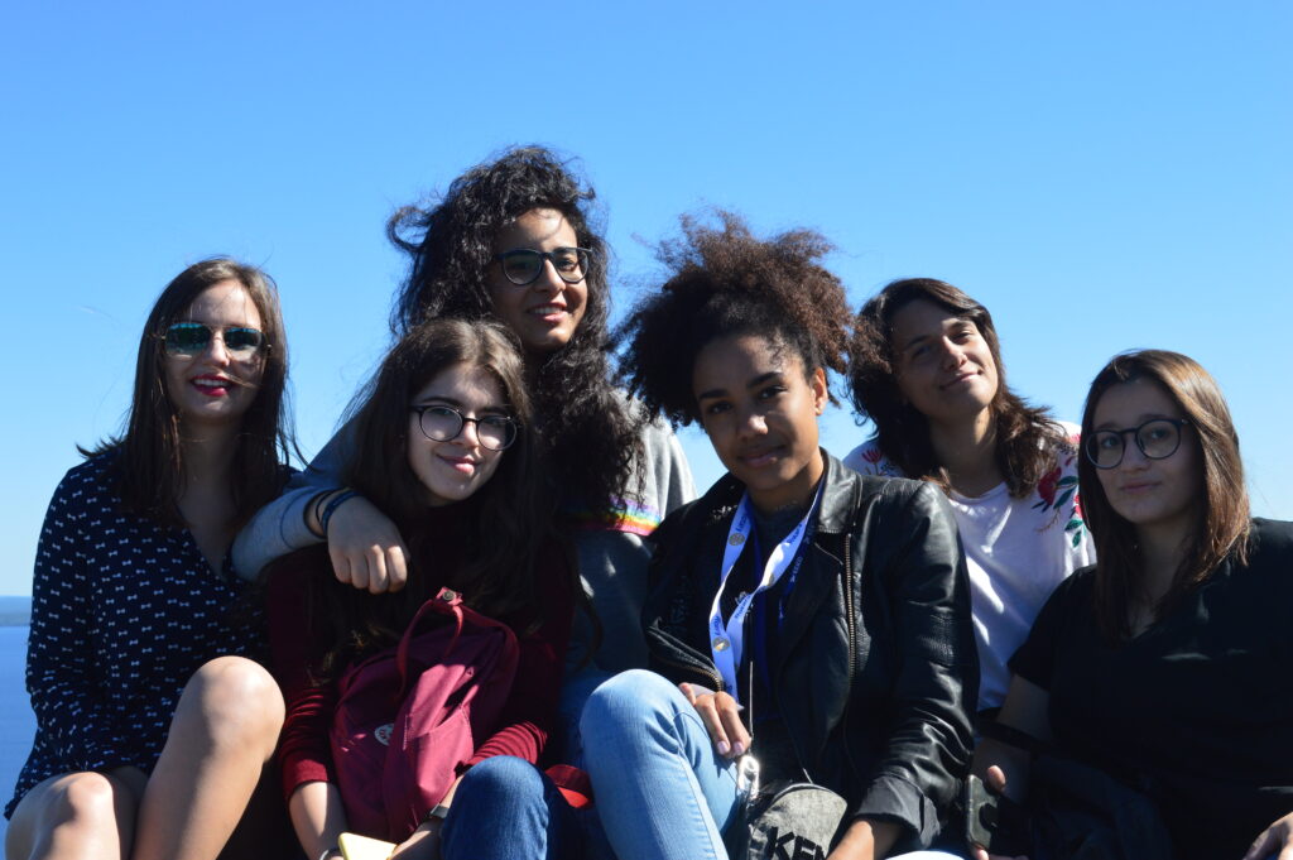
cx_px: 646
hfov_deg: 37.9
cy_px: 430
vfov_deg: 25.7
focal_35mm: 52
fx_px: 1884
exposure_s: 1/400
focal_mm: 35
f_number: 11
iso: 400
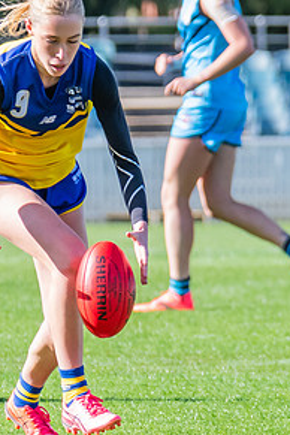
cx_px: 263
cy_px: 197
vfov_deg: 2.1
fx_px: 11877
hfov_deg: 1.4
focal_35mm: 983
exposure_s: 1/1250
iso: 800
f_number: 7.1
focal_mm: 250
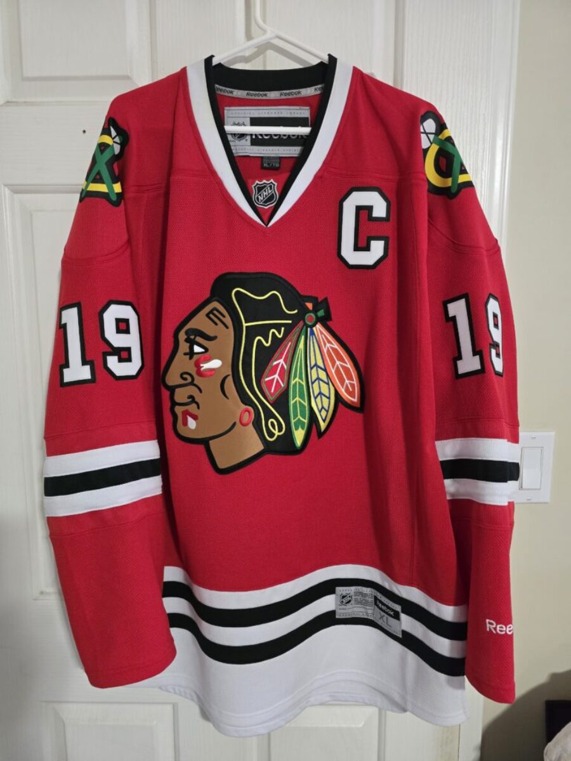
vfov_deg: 73.9
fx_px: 506
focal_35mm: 23
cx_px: 286
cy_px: 380
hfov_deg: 58.9
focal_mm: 6.3
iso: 1250
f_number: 1.7
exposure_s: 1/60
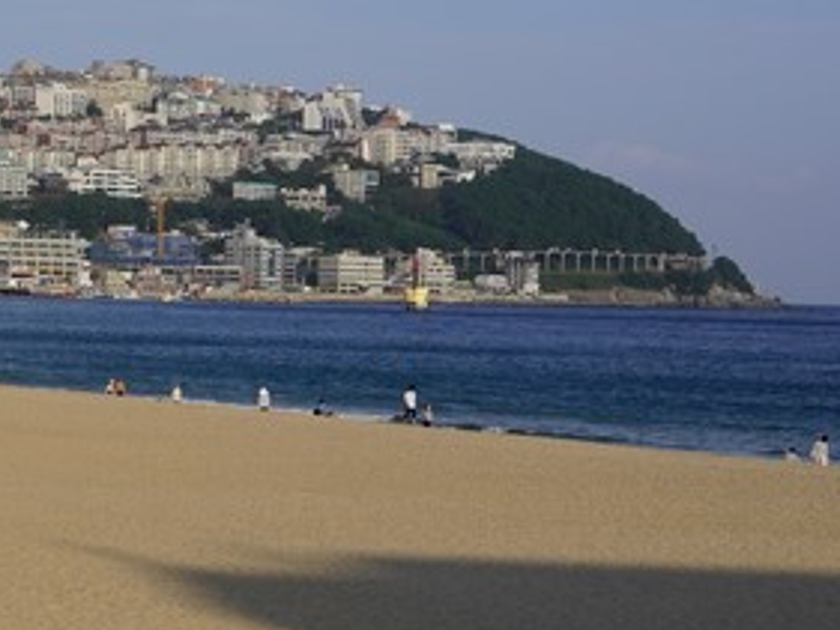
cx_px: -284
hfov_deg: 13.6
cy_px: 252
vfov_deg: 10.7
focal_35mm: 139
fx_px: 3367
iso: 100
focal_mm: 27
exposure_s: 1/250
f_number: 11
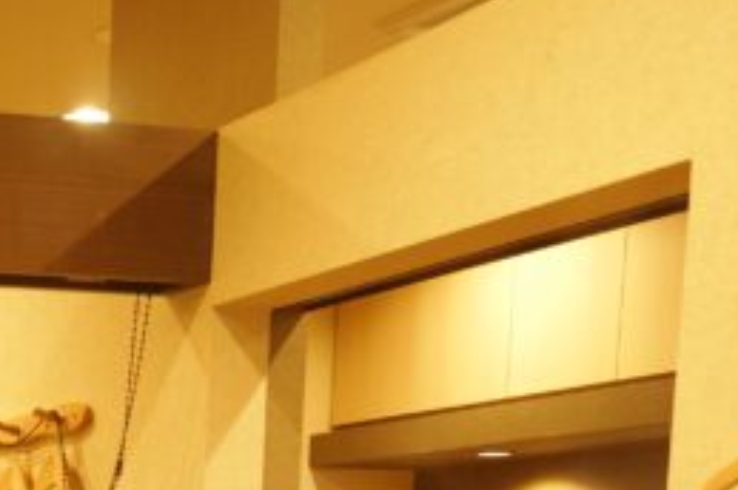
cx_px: -274
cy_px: 890
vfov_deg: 13.9
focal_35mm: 87
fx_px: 1781
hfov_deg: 20.9
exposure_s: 1/6
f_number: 8
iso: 800
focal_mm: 22
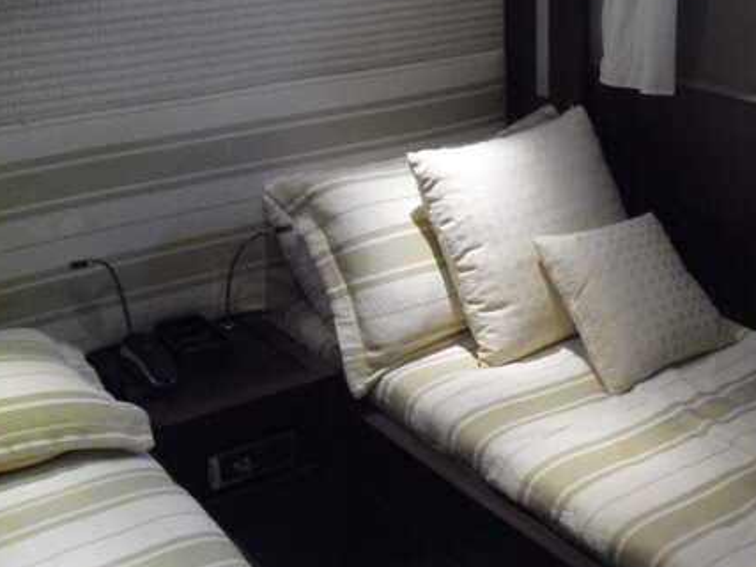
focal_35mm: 54
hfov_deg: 35.1
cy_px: 198
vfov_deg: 26.9
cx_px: 517
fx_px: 1179
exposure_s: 1/100
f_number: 3.1
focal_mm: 6.3
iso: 800
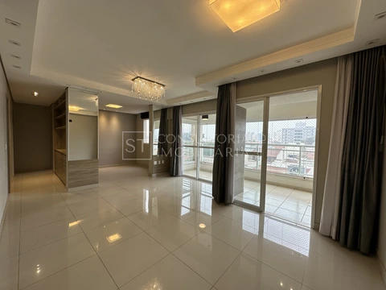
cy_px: 145
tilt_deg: -0.9
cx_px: 193
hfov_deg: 102.1
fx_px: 156
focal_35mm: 14
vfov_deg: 85.7
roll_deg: -1.1
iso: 64
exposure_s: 1/120
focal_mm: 2.22
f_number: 2.2
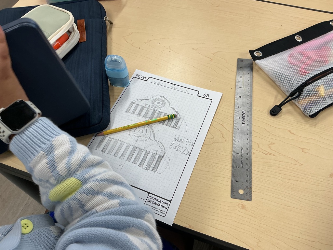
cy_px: 125
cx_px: 166
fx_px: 279
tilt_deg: -56.1
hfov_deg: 61.7
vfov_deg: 48.2
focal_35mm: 29
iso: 40
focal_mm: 3
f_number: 1.8
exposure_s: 1/60
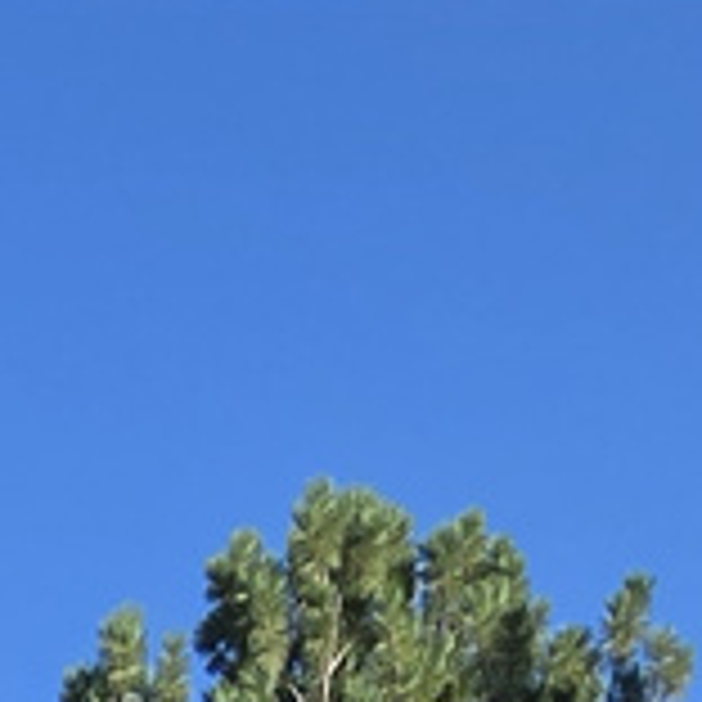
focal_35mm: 113
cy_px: 2277
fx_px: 2593
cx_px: -297
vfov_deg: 10.0
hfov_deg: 14.5
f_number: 2.2
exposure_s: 1/1700
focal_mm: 2.2
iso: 100
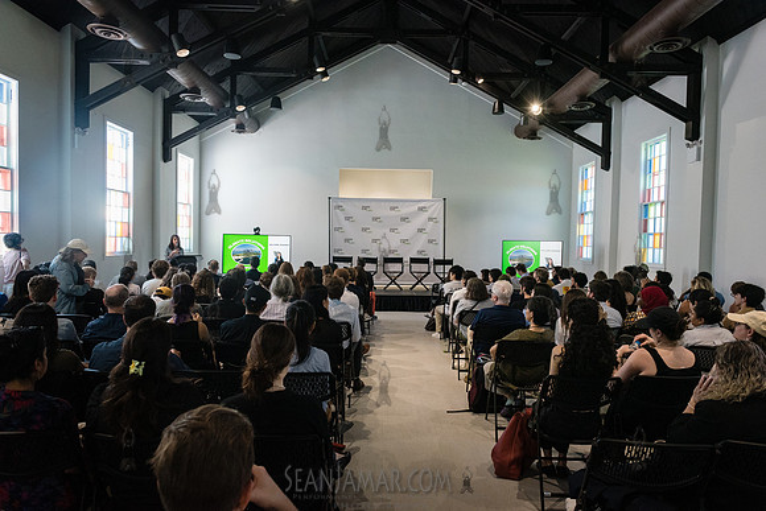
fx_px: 511
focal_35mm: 24
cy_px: 256
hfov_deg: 73.7
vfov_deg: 53.2
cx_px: 383
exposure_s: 1/400
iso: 5000
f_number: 4
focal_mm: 24
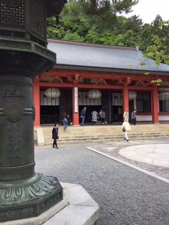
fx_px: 189
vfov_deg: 61.7
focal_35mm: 29
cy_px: 112
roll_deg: +1.2
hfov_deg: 48.2
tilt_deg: +3.4
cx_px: 84
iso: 32
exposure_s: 1/482
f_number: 2.2
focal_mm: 4.15
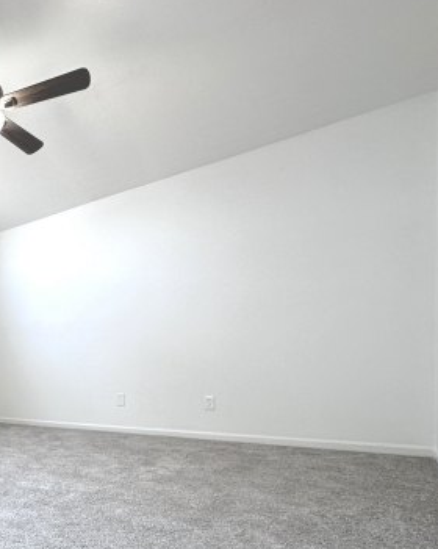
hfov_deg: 42.9
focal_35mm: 26
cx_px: -43
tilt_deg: -2.4
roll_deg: +2.9
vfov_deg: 63.7
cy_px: 383
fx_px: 422
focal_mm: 2.22
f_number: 2.2
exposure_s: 1/120
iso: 80
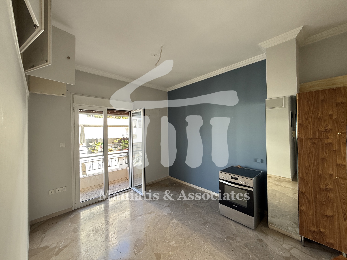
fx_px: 140
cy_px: 130
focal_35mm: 14
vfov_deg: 85.7
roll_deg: +1.1
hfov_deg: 102.1
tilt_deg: +0.1
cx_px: 174
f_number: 2.2
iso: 80
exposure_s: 1/99
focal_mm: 2.22
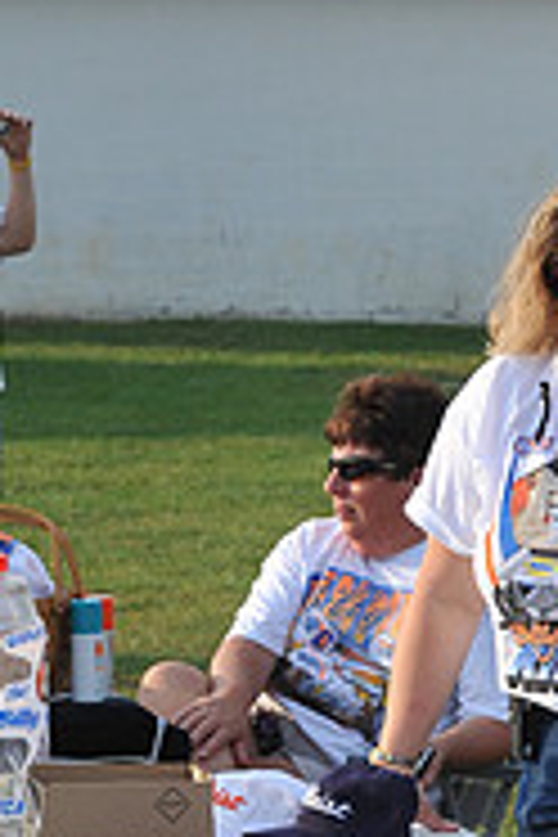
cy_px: 860
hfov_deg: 5.5
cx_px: 832
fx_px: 5789
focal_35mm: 249
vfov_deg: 8.2
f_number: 11
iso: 500
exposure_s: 1/500
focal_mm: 80
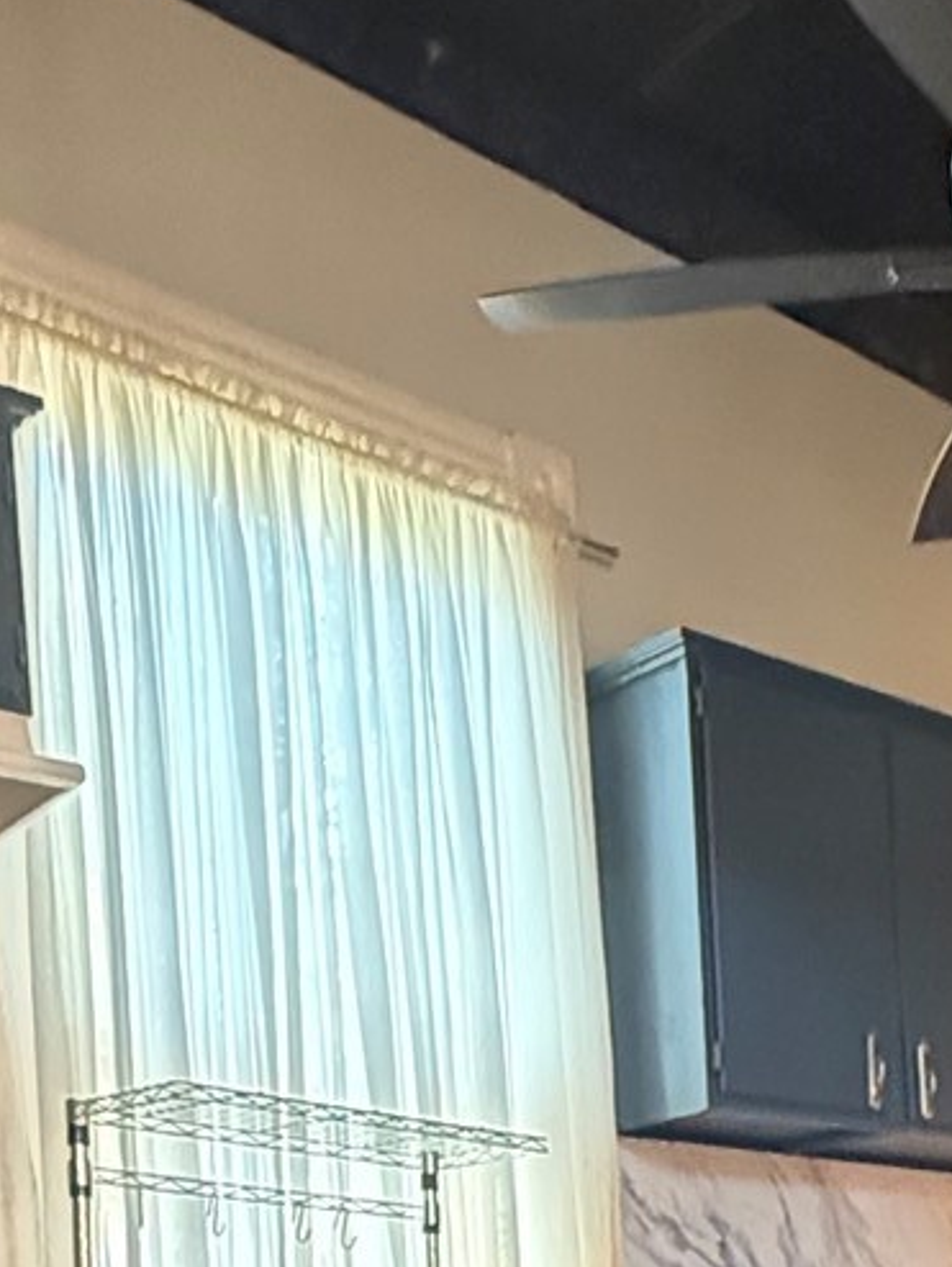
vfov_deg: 28.0
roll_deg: +2.0
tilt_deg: -4.3
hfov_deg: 24.2
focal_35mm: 58
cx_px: 942
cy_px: 1606
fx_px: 2125
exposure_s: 1/40
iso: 1600
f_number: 2.2
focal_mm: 2.22
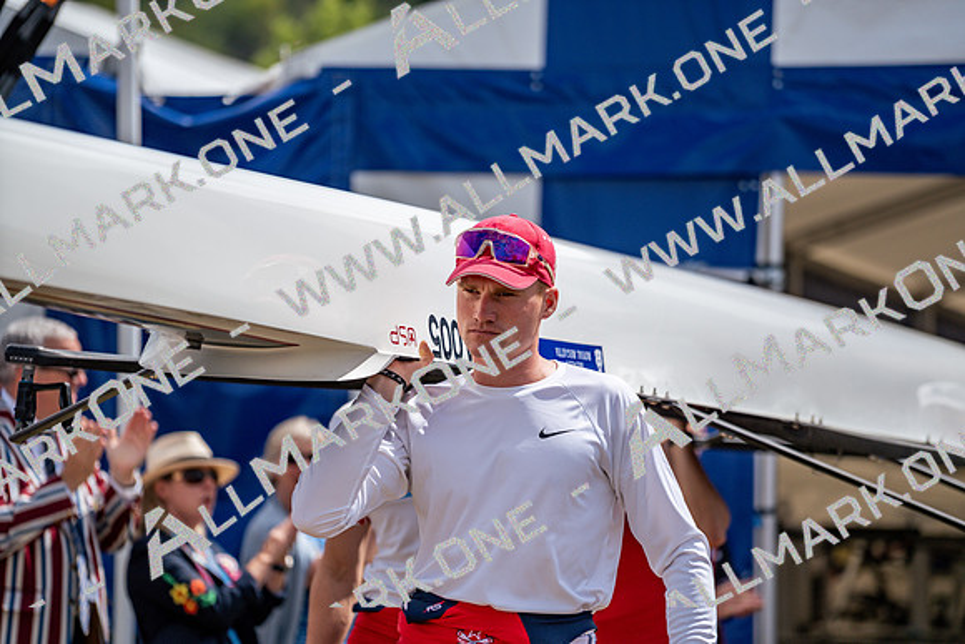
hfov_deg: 10.3
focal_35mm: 200
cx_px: 482
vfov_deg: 6.9
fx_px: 5362
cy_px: 322
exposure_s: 1/2500
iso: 100
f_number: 4
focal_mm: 200
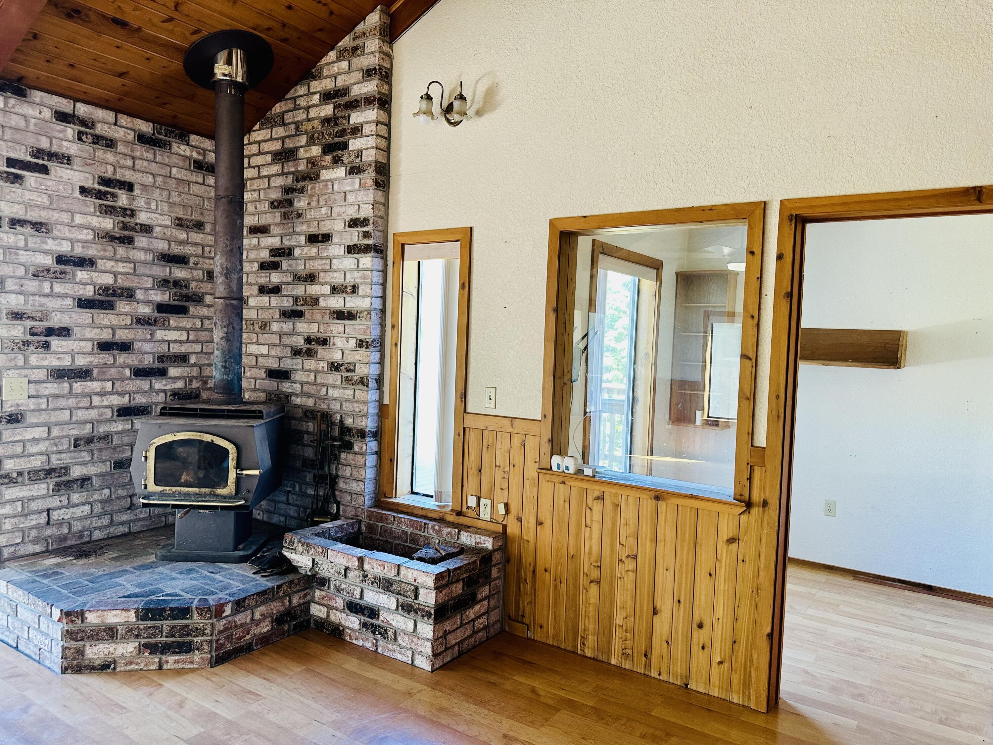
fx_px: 688
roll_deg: -2.5
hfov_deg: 71.6
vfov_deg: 56.8
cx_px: 496
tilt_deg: -1.8
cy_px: 372
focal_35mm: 24
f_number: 1.78
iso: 250
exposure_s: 1/66
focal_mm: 6.86
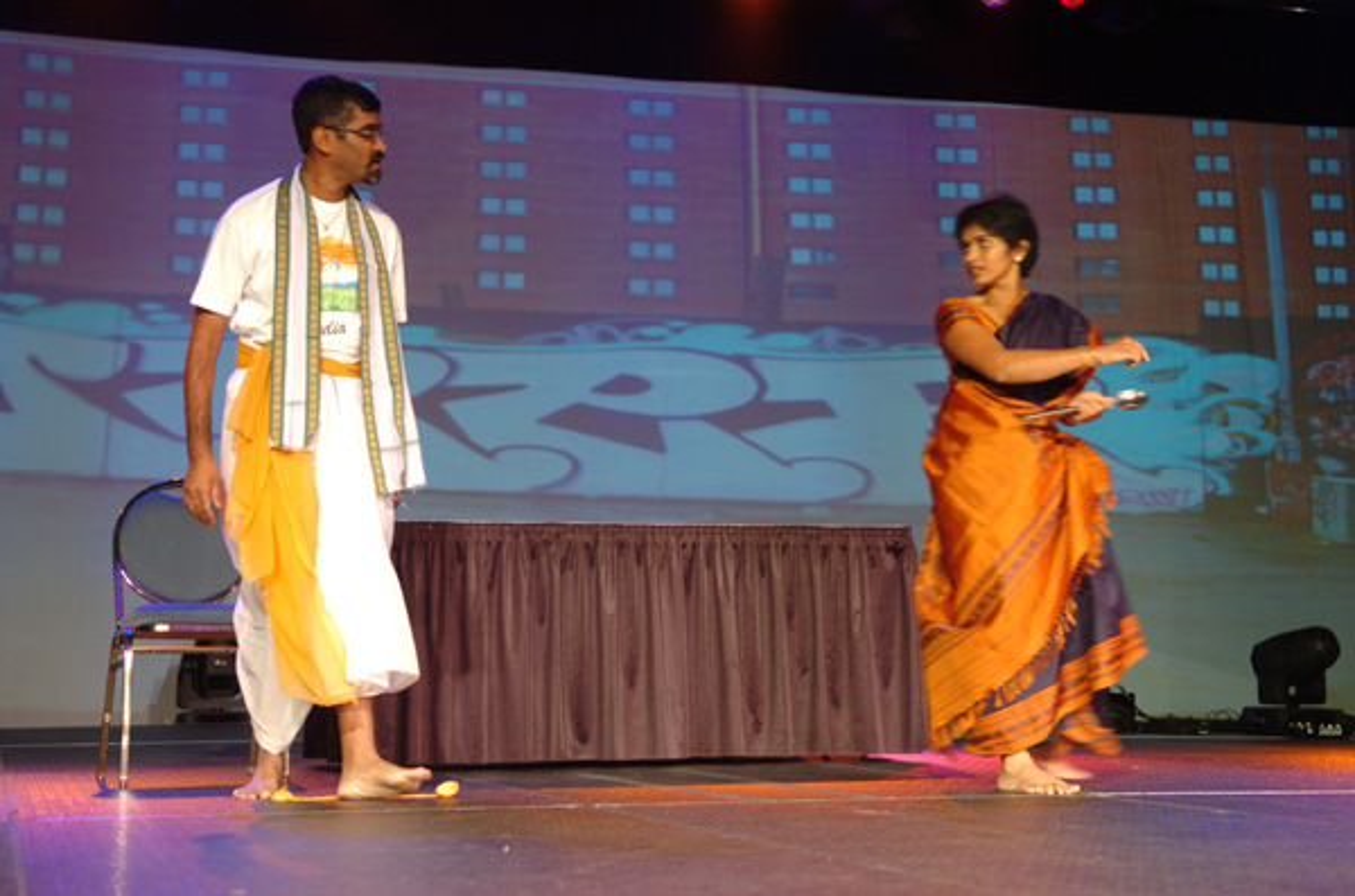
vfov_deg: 23.7
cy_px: 448
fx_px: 2140
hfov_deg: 35.1
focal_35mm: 57
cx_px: 678
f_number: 2.8
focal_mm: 38
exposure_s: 1/50
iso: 400
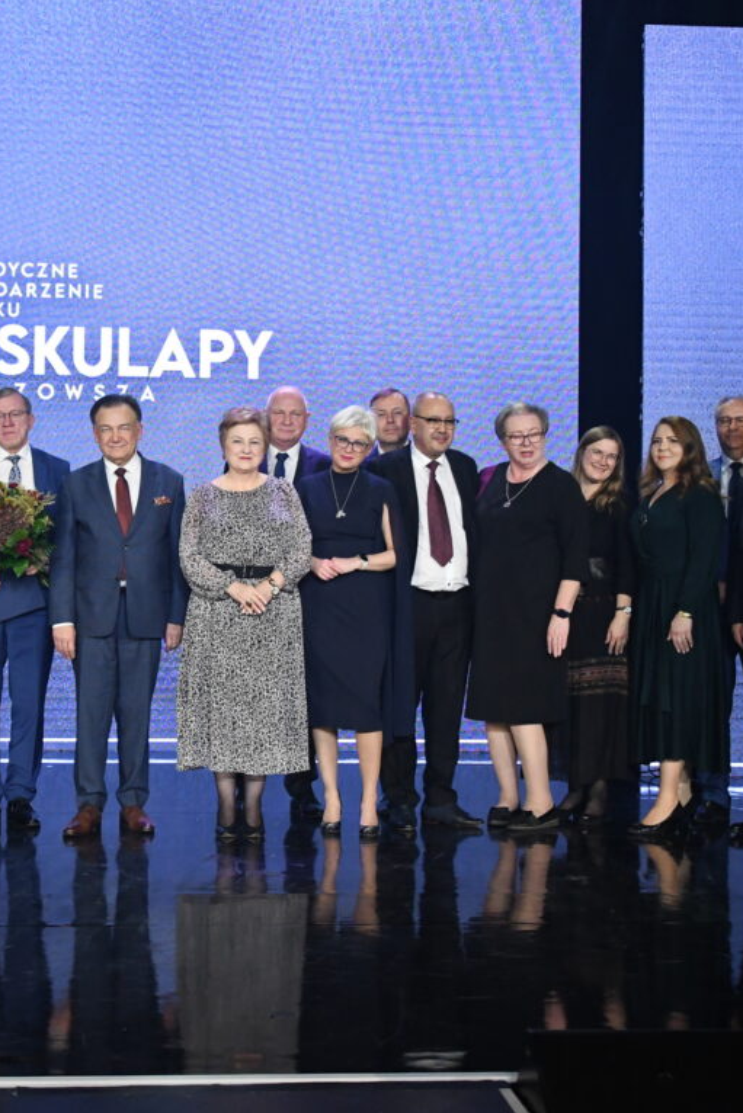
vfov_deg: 36.2
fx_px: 1702
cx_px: 256
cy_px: 565
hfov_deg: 24.5
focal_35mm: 55
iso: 3200
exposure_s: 1/200
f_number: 4
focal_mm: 24
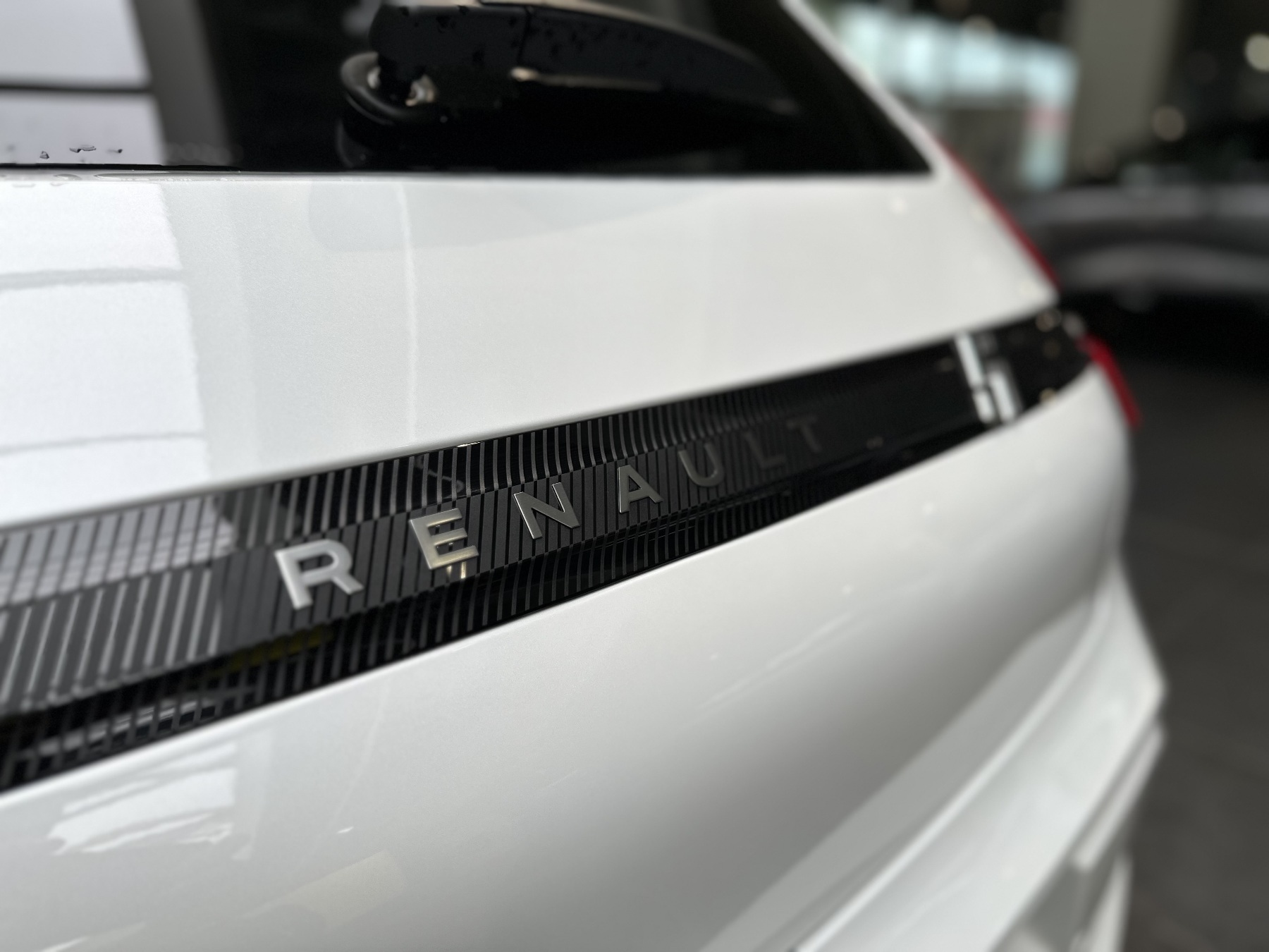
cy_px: 476
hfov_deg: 71.6
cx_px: 634
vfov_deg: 56.8
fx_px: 880
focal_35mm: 24
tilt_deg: -17.3
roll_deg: -0.9
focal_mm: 6.86
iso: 80
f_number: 1.78
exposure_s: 1/368
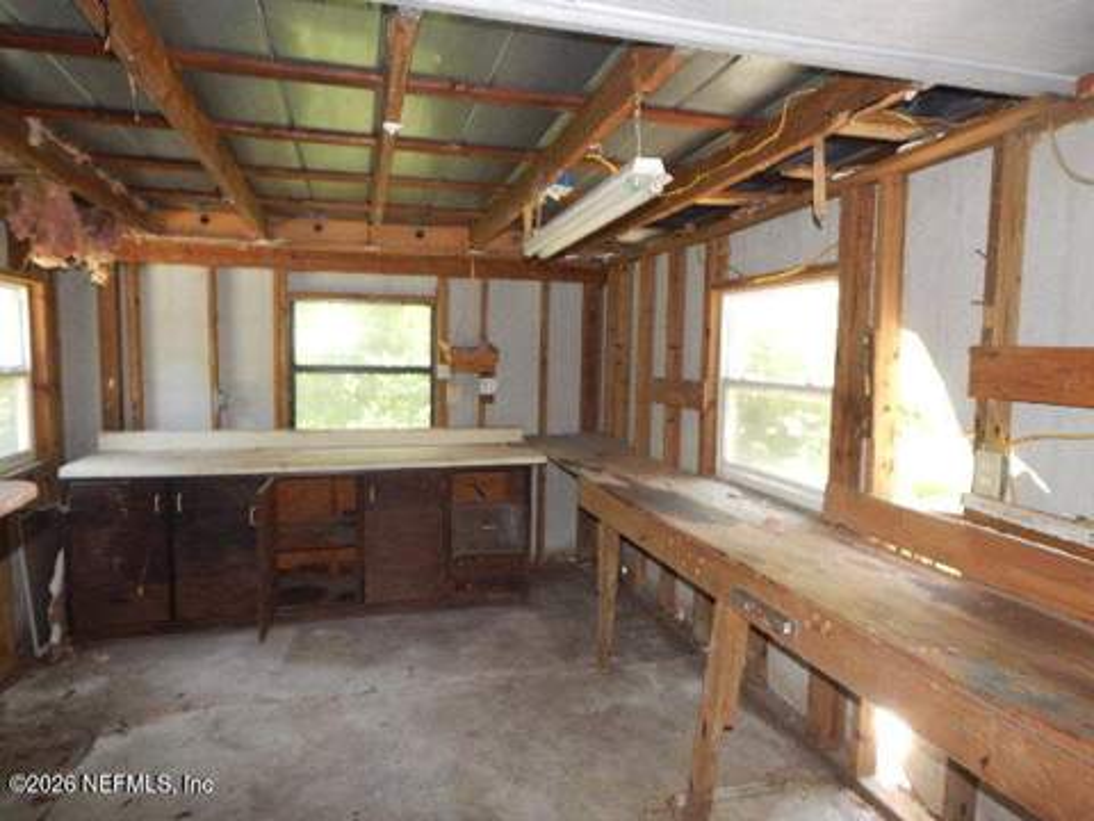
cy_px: 410
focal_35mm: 22
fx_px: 695
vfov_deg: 61.1
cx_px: 547
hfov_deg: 76.4
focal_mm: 4
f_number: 3
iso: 200
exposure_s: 1/30
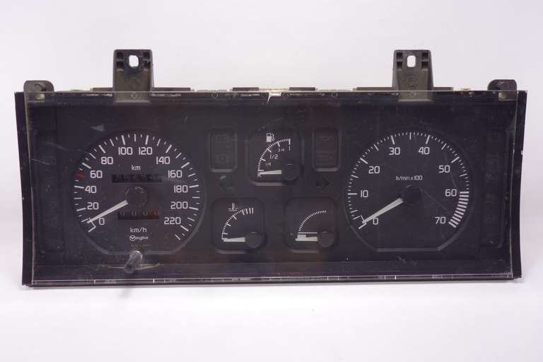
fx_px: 633
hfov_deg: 46.4
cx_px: 272
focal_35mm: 42
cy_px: 181
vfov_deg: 31.9
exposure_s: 1/50
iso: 160
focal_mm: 15.45
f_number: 3.2
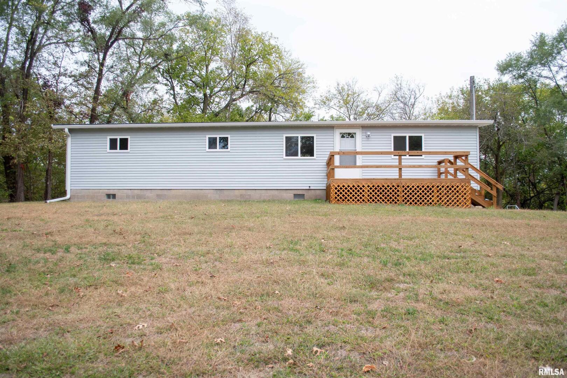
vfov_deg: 47.9
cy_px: 189
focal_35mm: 27
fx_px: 425
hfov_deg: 67.4
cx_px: 284
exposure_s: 1/160
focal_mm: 18
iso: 160
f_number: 4
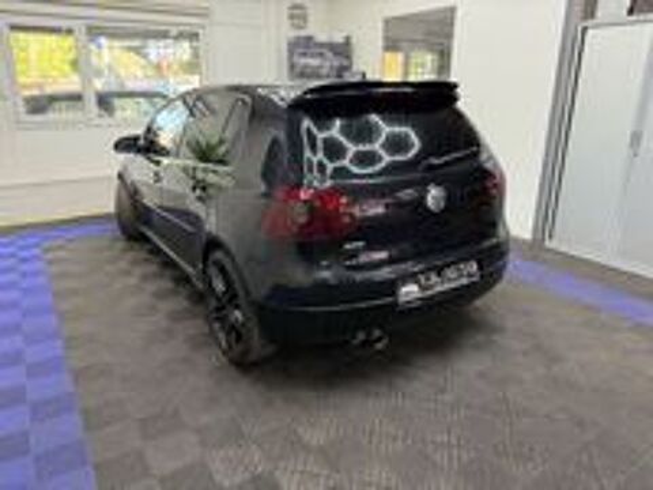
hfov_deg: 71.6
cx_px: 326
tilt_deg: -19.1
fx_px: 453
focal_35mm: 24
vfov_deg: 56.8
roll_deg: +0.3
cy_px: 245
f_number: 1.78
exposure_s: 1/50
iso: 160
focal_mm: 6.76
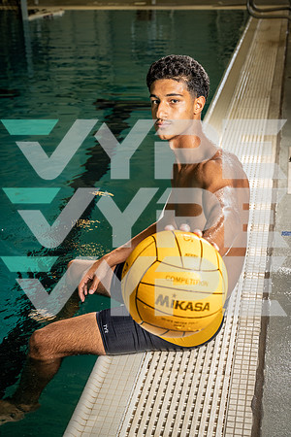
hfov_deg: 26.0
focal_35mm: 52
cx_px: 146
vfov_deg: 38.2
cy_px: 218
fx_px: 630
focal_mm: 52
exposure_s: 1/250
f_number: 5.6
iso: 640
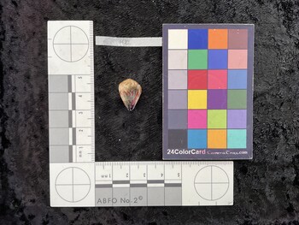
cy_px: 112
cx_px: 150
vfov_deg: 48.3
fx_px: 251
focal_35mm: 29
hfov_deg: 61.6
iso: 64
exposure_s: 1/60
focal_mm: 3
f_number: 1.8
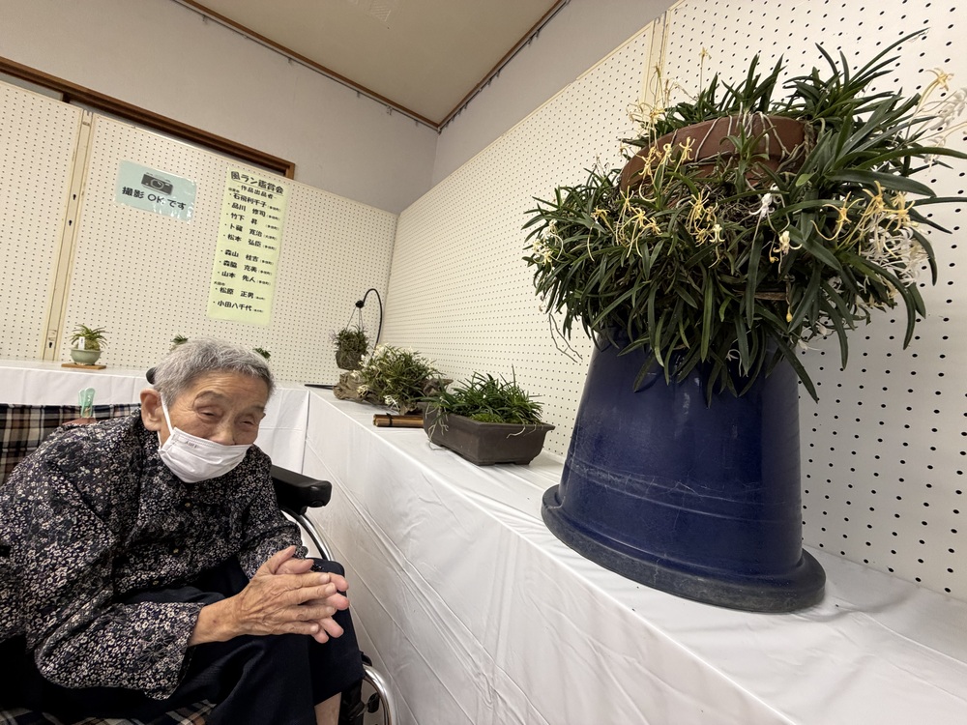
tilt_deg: +1.4
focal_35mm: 14
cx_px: 484
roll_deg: -6.6
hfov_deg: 102.1
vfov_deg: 85.7
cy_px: 362
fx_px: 391
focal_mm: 2.22
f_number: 2.2
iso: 250
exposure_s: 1/60
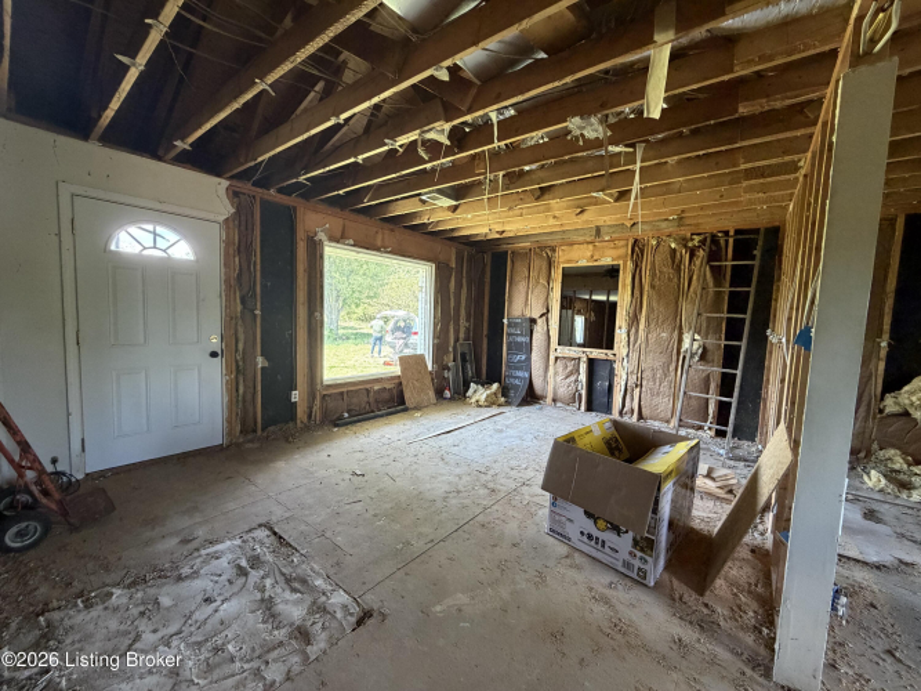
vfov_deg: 85.7
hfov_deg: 102.1
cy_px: 346
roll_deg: -1.8
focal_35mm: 14
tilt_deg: -5.2
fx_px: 372
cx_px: 460
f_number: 2.2
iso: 400
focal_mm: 2.22
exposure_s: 1/60
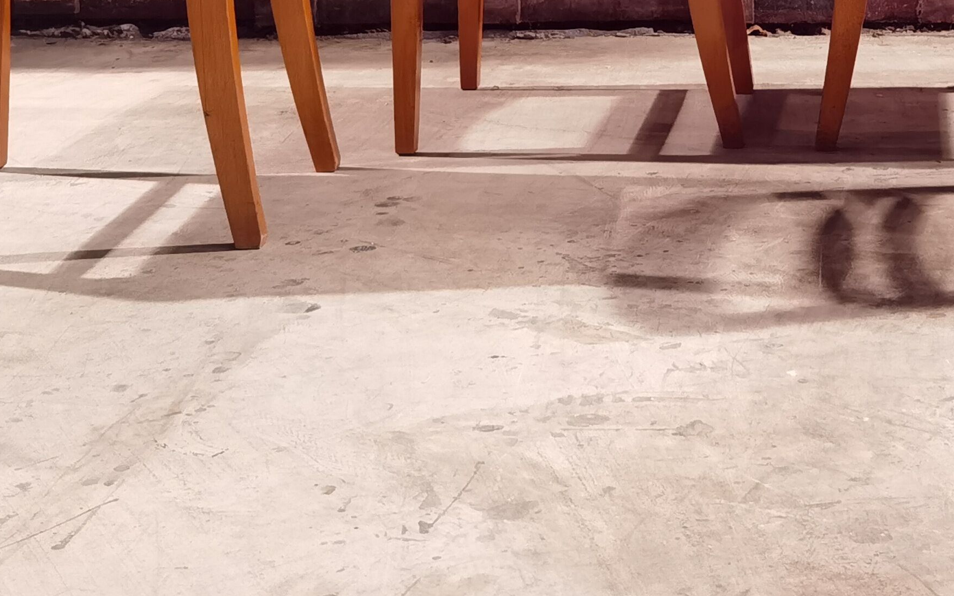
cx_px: 798
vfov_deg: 16.3
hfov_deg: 26.2
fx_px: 2002
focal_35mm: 77
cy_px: -98
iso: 400
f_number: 1.9
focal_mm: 6.71
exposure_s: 1/33.3
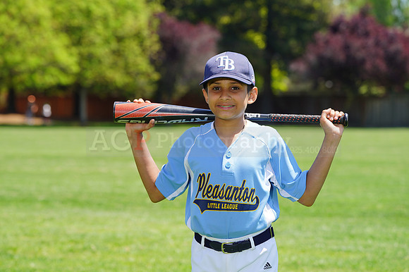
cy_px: 136
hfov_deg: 11.1
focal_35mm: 185
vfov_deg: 7.4
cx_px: 204
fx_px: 2101
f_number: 8
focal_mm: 185
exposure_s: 1/160
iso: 100
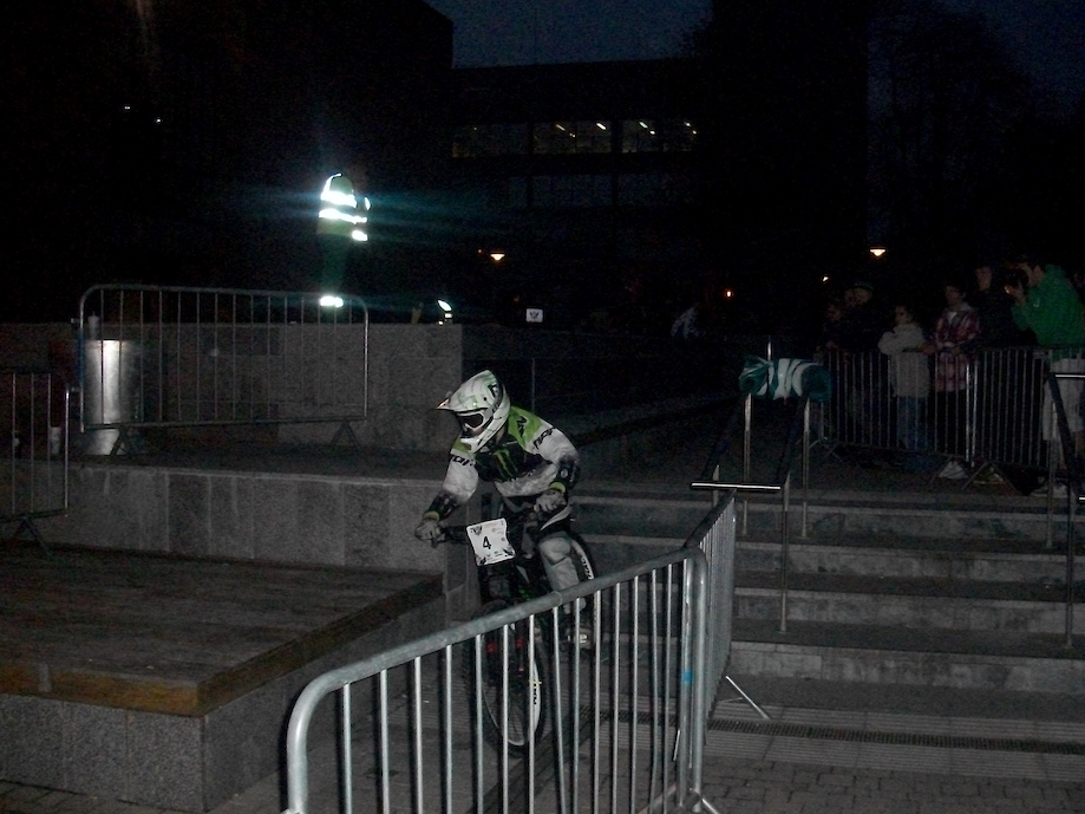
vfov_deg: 36.8
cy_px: 415
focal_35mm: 39
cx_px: 566
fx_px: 1222
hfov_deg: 47.9
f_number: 3.1
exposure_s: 1/500
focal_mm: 6.3
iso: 800
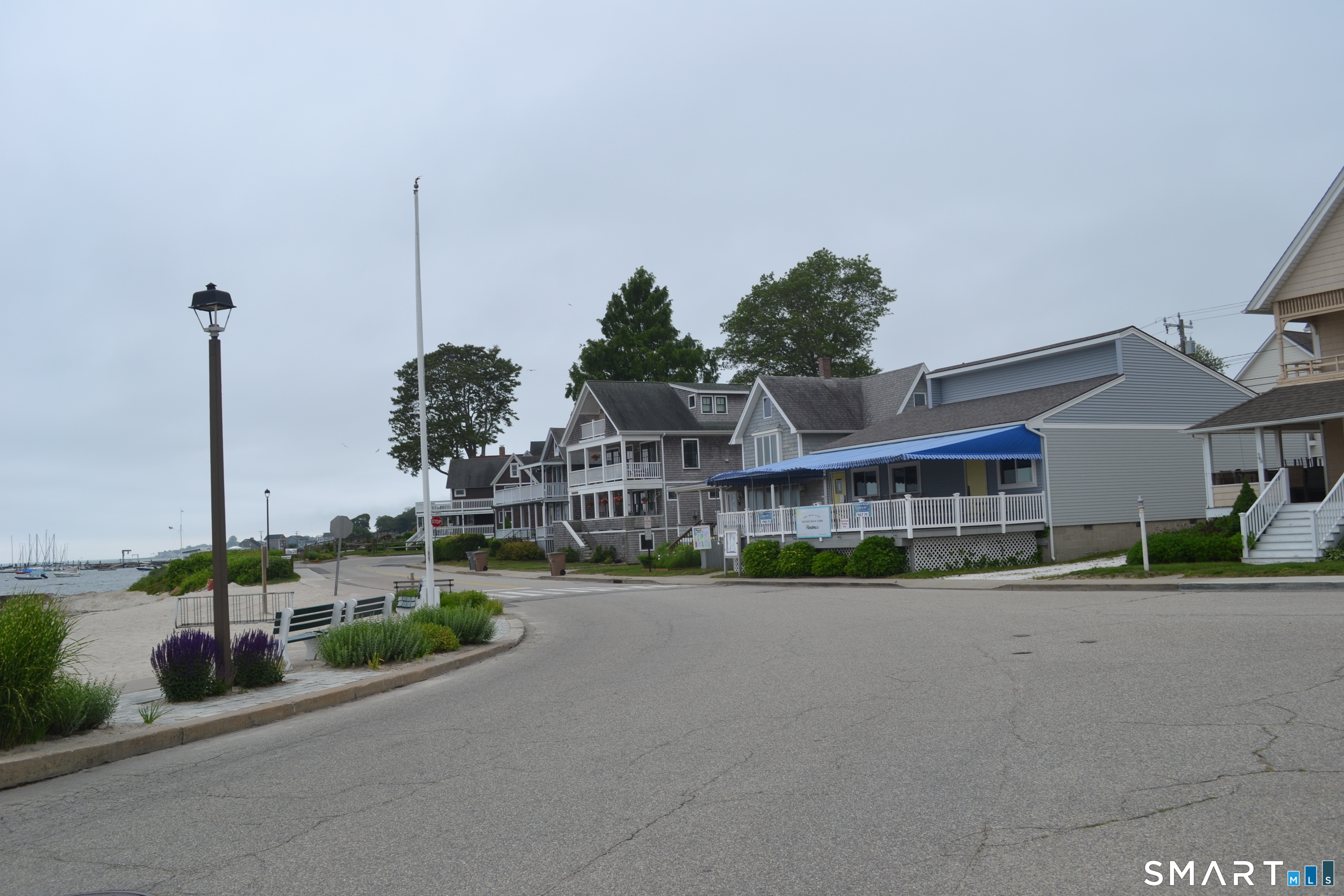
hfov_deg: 61.9
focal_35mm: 30
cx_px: 672
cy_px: 448
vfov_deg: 43.6
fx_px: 1120
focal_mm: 20
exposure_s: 1/200
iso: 100
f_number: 7.1
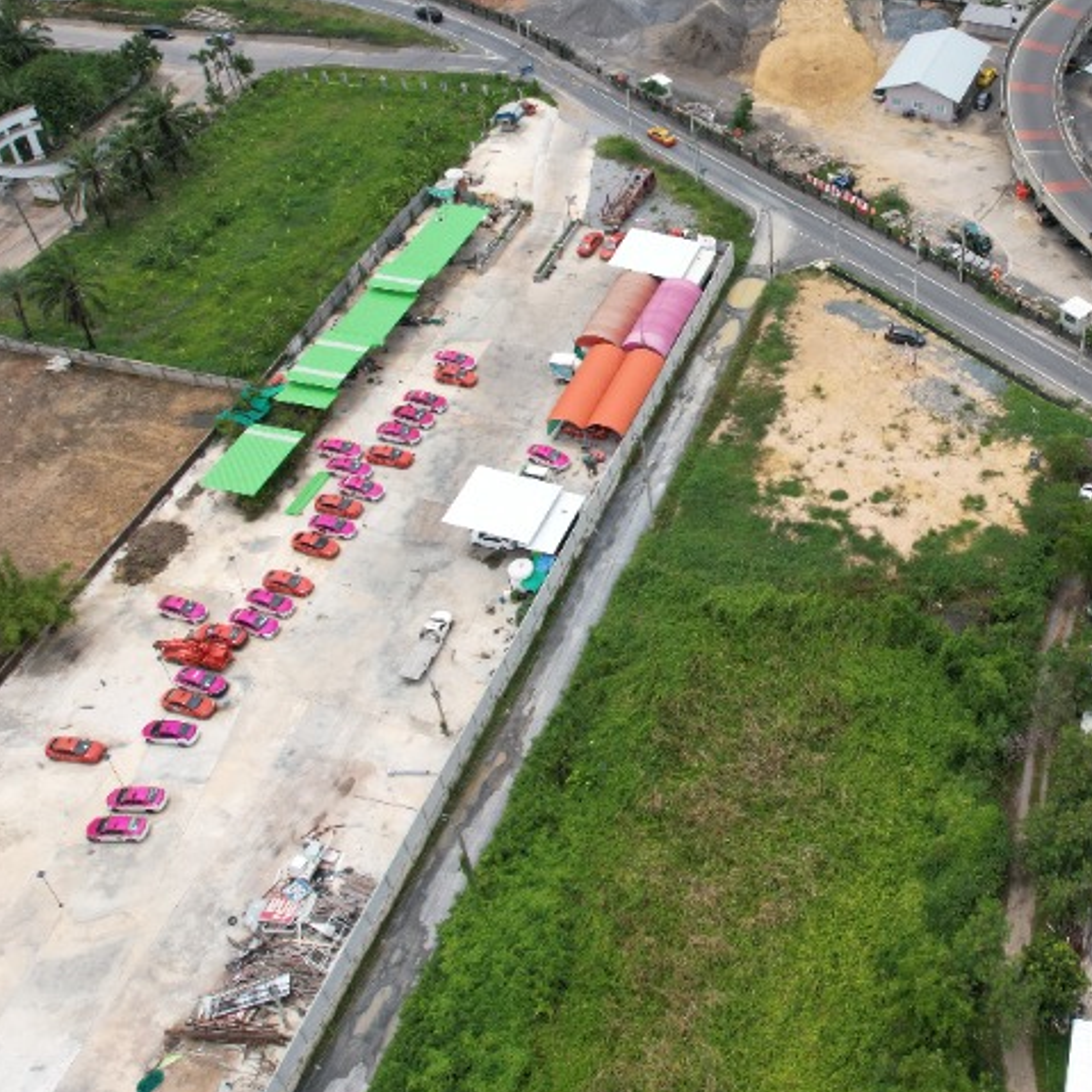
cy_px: 353
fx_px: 1392
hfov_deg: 41.1
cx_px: 871
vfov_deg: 42.2
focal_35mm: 39
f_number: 2.8
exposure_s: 1/2500
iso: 100
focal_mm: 8.38
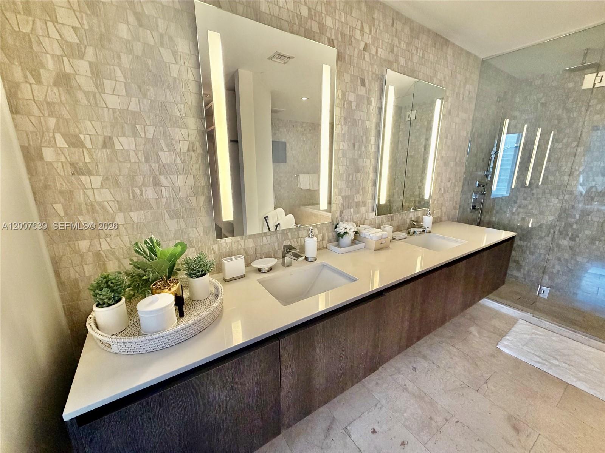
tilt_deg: -13.7
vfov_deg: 85.7
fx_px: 245
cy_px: 226
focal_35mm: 14
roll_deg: +0.2
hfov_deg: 102.1
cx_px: 302
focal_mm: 2.22
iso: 250
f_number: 2.2
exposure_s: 1/60
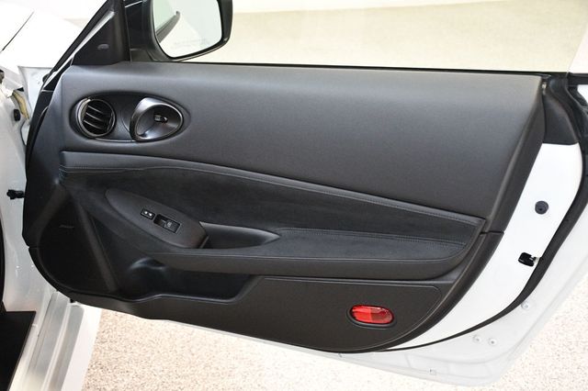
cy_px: 196
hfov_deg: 43.6
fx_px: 735
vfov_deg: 29.8
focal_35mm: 45
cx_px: 294
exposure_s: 1/60
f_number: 4
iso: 4000
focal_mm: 30
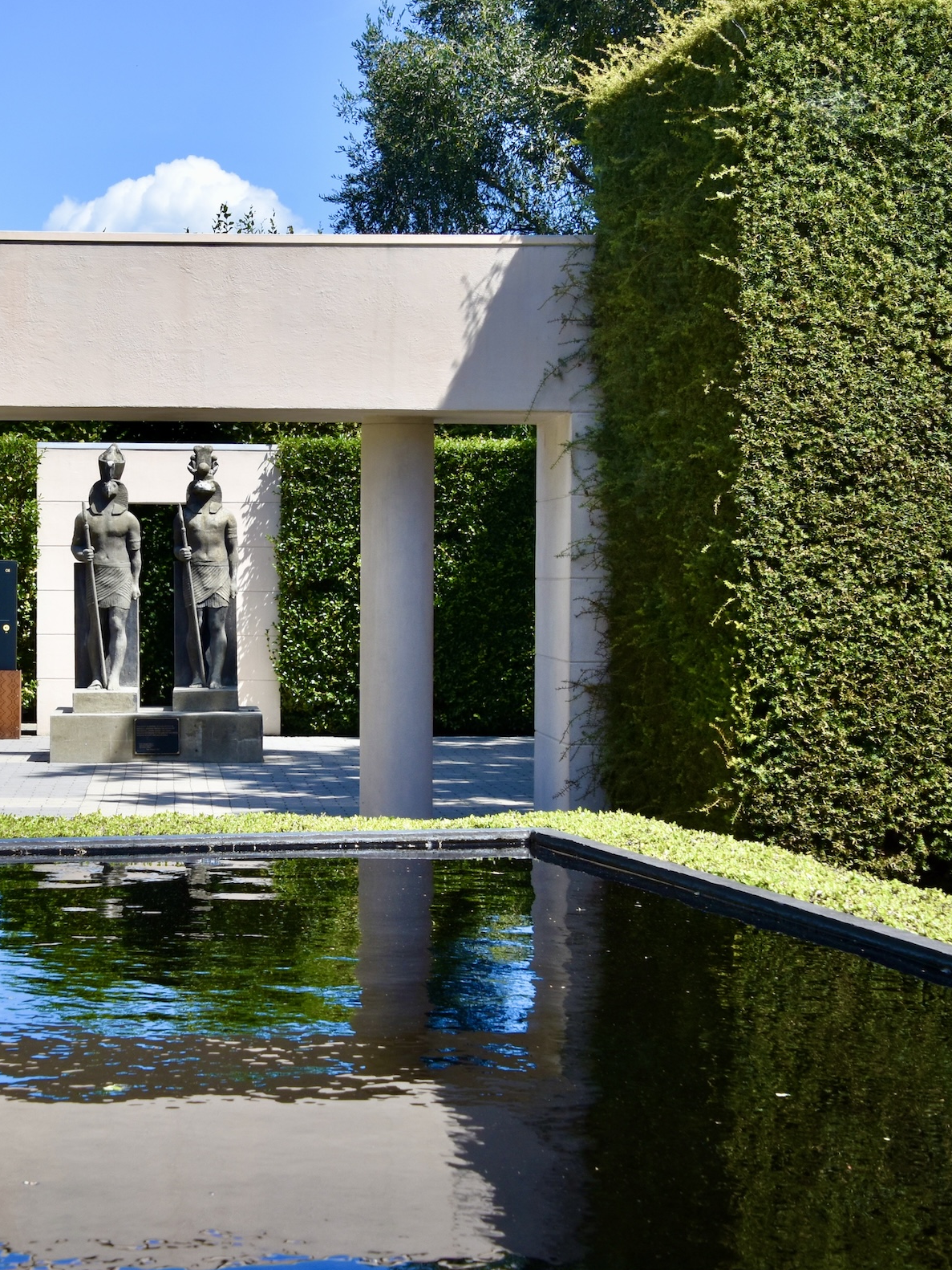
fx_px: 2566
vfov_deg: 27.8
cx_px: 287
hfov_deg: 20.9
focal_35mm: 70
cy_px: 637
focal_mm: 32
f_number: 8
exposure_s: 1/500
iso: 320
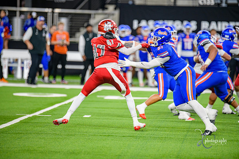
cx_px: 120
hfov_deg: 6.9
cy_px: 80
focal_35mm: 300
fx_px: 1992
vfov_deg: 4.6
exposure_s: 1/400
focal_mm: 300
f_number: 2.8
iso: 1000
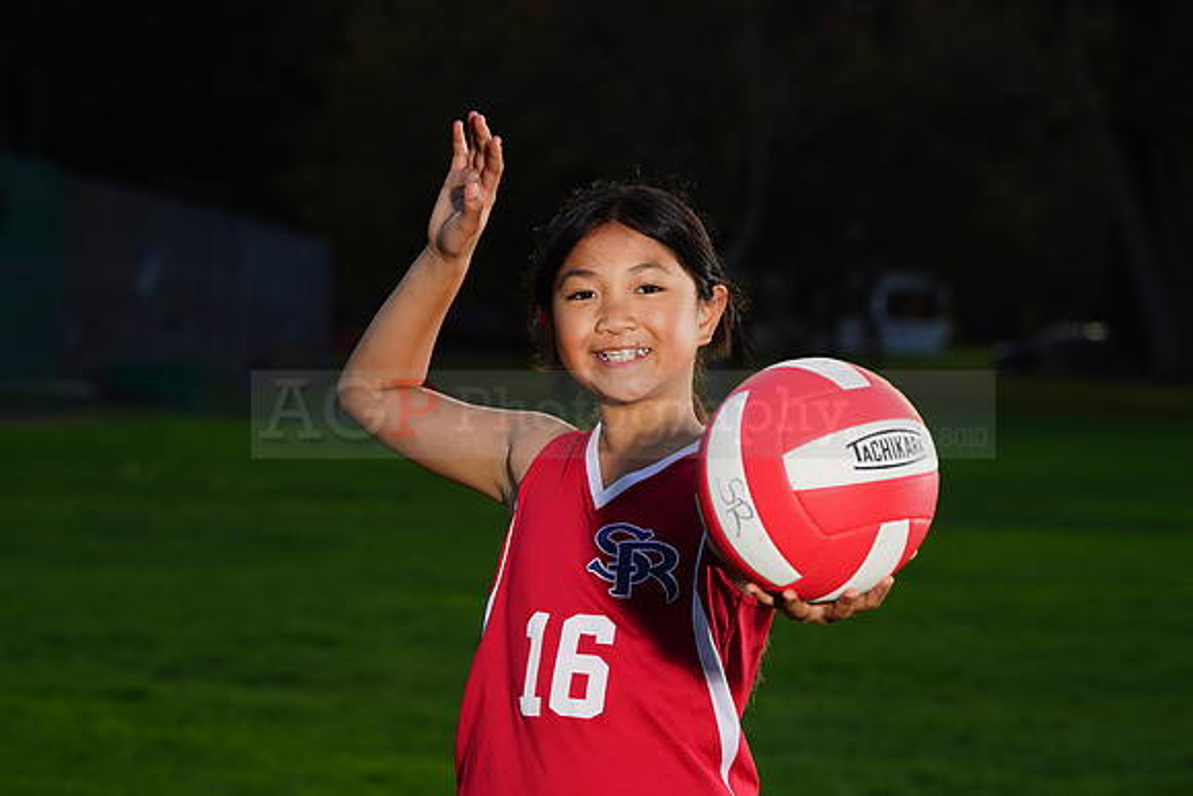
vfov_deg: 7.2
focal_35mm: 192
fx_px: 6364
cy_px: 398
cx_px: 596
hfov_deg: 10.7
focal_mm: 192
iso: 200
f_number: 10
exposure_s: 1/250
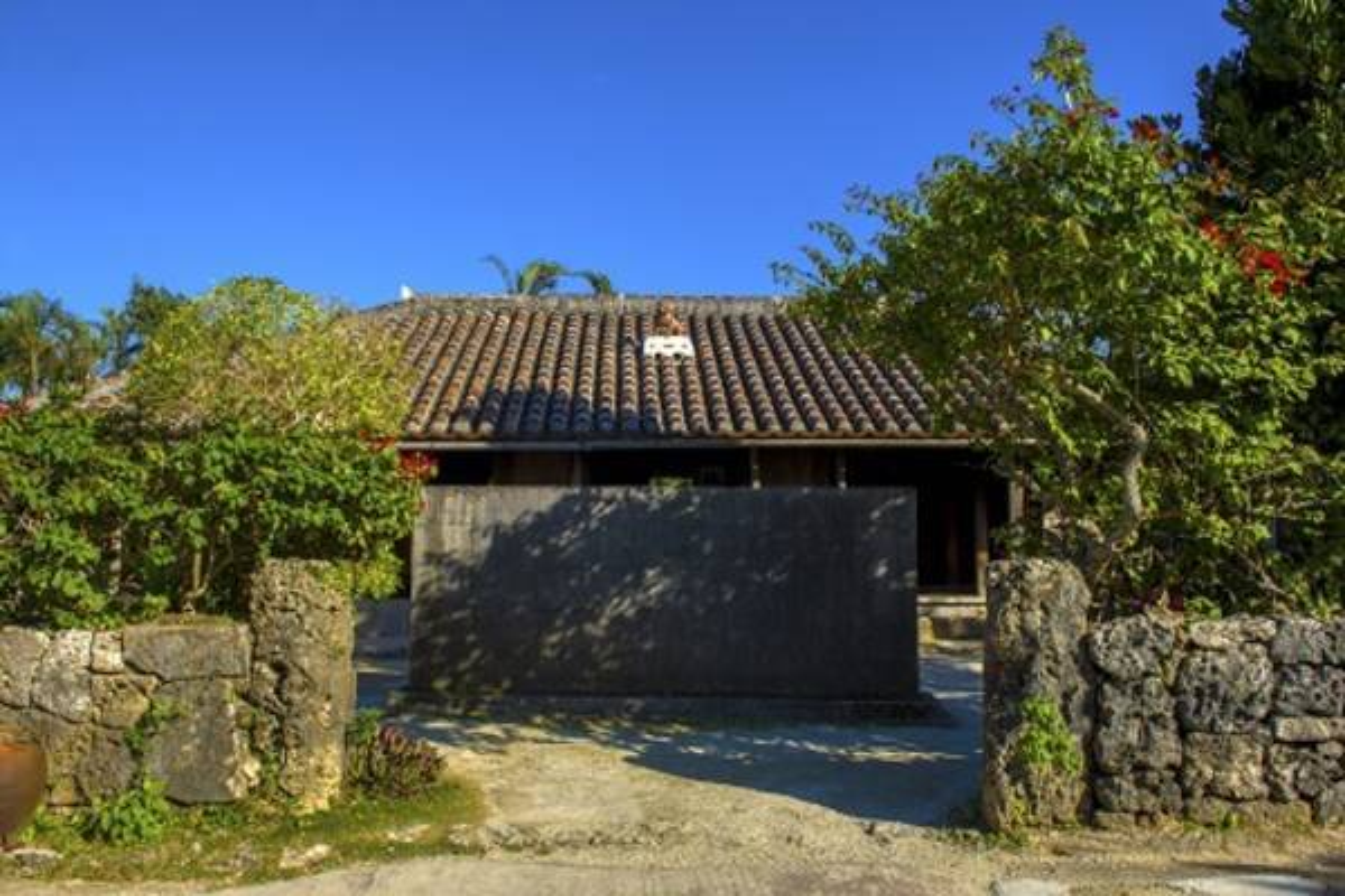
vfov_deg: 49.6
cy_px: 448
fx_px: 971
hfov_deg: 69.4
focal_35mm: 26
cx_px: 672
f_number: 11
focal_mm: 26
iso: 80
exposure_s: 1/250
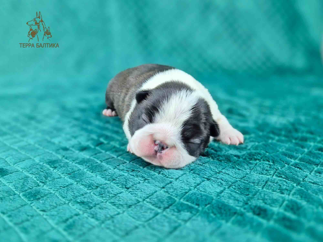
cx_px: 162
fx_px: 215
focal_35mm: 23
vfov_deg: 58.9
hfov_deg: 73.9
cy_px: 121
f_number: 1.8
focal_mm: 5.4
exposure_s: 1/359
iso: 400
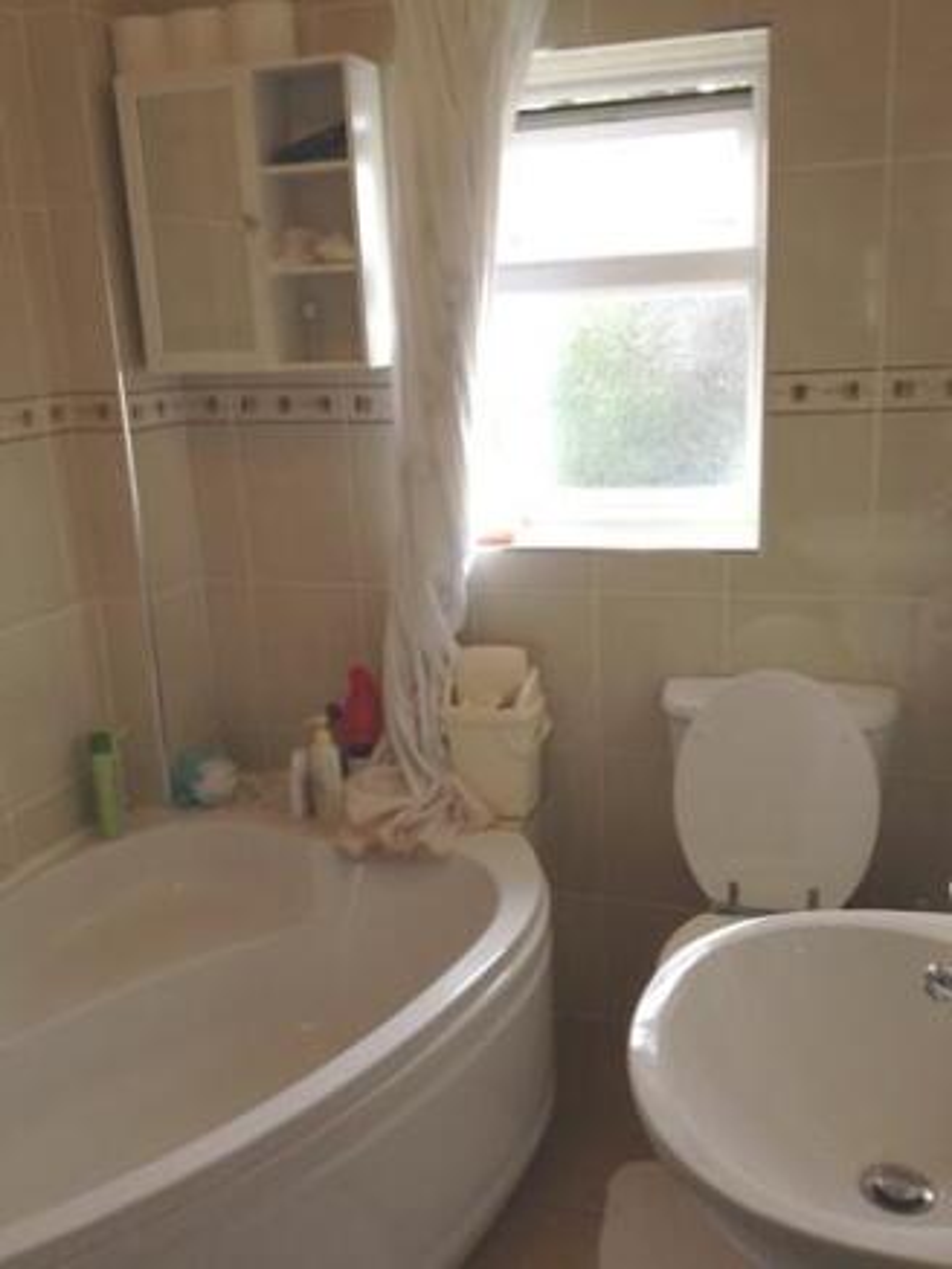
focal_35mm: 35
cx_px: 476
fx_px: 1283
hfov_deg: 40.7
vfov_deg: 52.6
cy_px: 634
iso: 64
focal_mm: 4.28
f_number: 2.4
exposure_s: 1/24
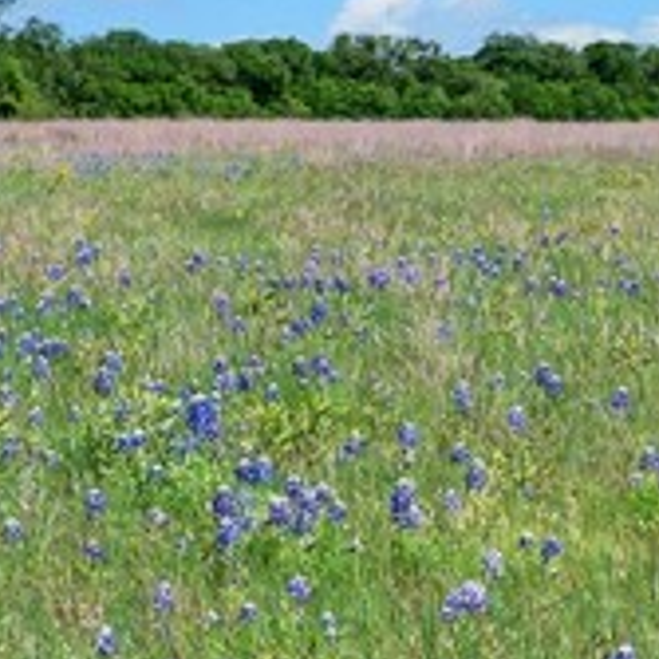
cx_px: 438
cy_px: 180
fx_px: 3360
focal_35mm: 156
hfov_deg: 11.2
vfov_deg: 11.2
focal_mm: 30
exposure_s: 1/400
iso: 100
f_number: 8
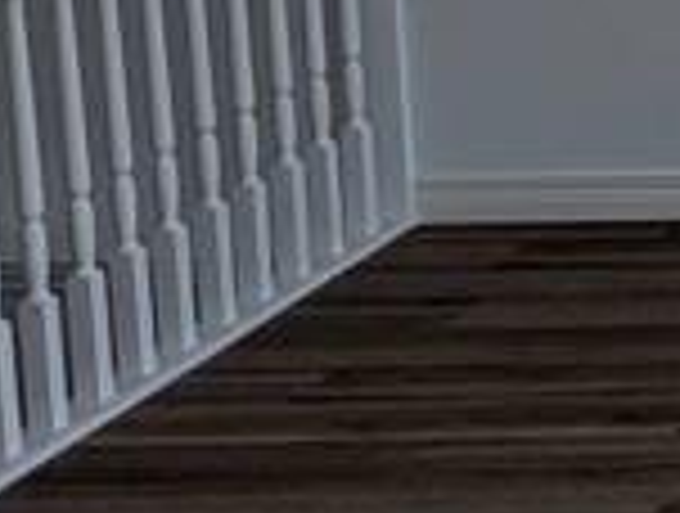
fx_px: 3190
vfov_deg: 8.9
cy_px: -292
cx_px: 2047
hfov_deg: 9.5
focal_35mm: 162
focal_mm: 6.81
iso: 46
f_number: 1.85
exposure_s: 1/838
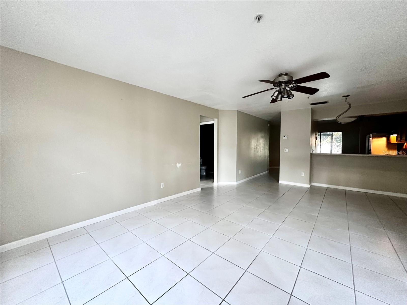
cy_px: 152
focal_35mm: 14
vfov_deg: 85.7
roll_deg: -0.3
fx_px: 165
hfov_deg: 102.1
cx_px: 204
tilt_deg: -2.8
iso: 500
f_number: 2.2
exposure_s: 1/60
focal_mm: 2.22
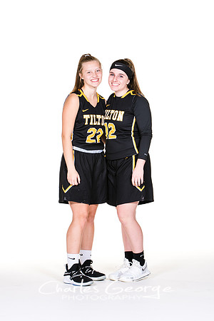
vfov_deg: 14.9
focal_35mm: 138
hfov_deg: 9.9
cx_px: 107
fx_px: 1230
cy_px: 160
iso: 200
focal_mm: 92
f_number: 6.3
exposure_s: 1/160
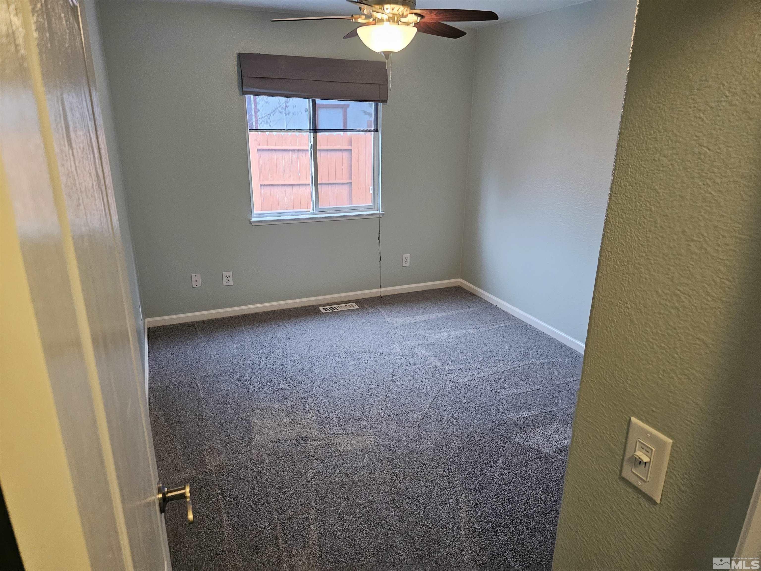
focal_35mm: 23
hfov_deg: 73.9
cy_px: 286
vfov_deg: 58.9
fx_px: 506
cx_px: 380
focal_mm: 6.3
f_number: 1.7
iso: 800
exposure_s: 1/120
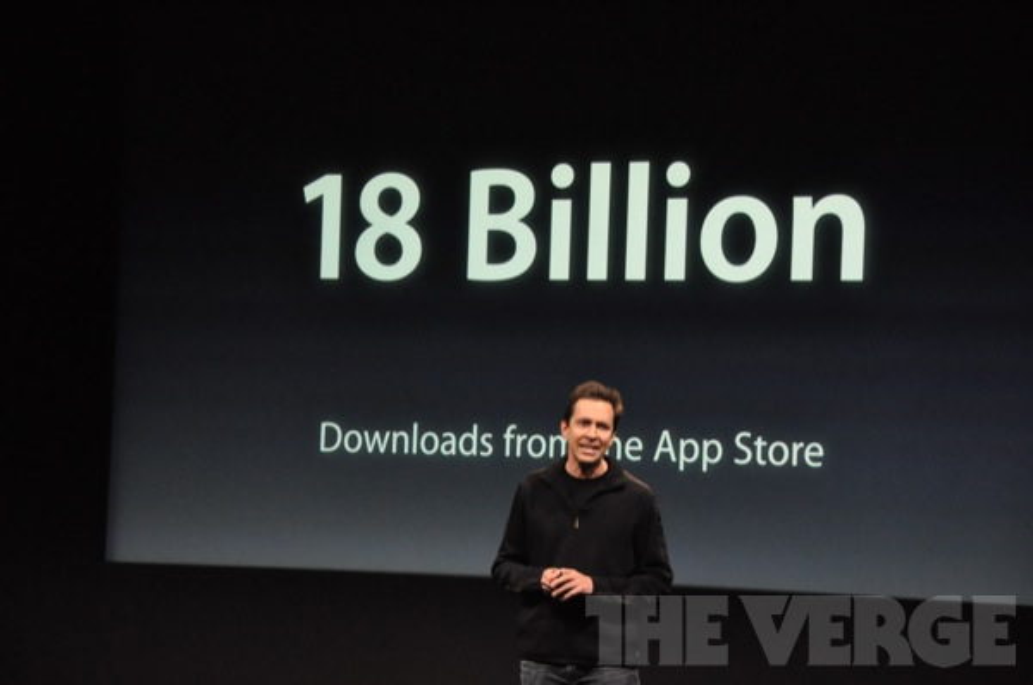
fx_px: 3524
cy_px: 342
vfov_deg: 11.1
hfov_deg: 16.7
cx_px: 516
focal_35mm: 123
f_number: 5
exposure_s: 1/200
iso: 2500
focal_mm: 82
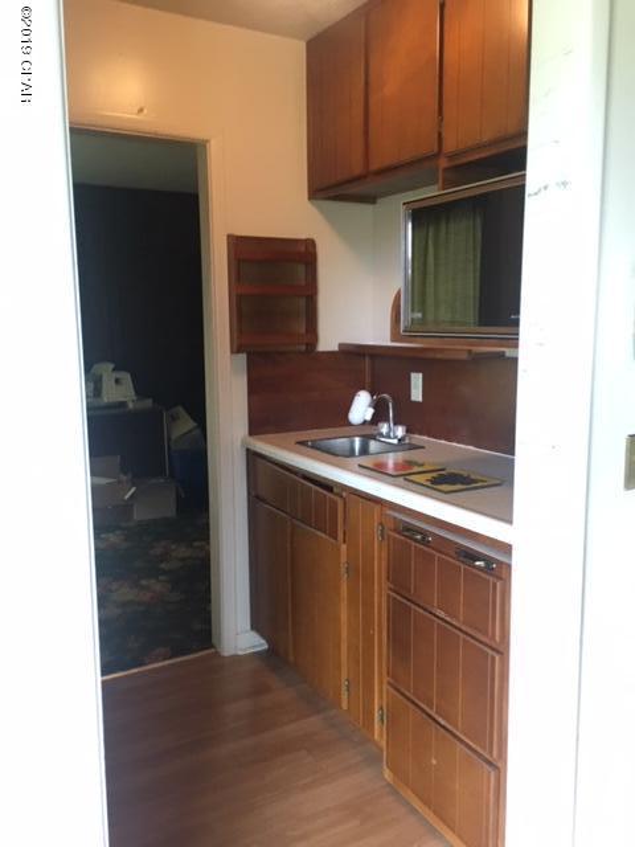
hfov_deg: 48.2
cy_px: 424
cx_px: 318
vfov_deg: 61.7
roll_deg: -0.3
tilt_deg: -8.8
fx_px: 709
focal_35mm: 29
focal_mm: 4.15
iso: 200
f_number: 2.2
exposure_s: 1/30
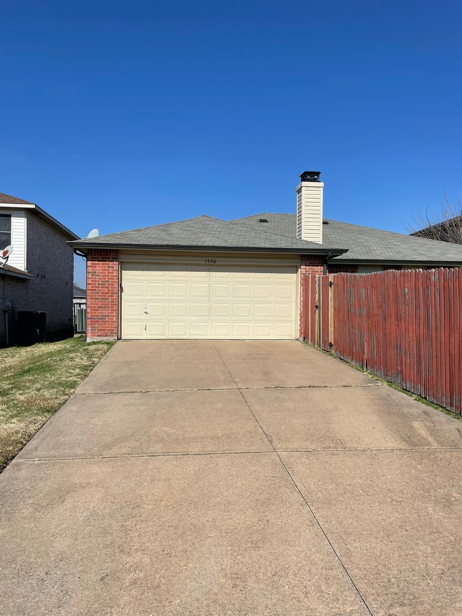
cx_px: 231
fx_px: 463
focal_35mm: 26
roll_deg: -0.5
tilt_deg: +1.0
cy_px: 308
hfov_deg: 53.1
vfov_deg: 67.3
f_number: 1.6
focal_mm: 4.2
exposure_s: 1/6494
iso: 32
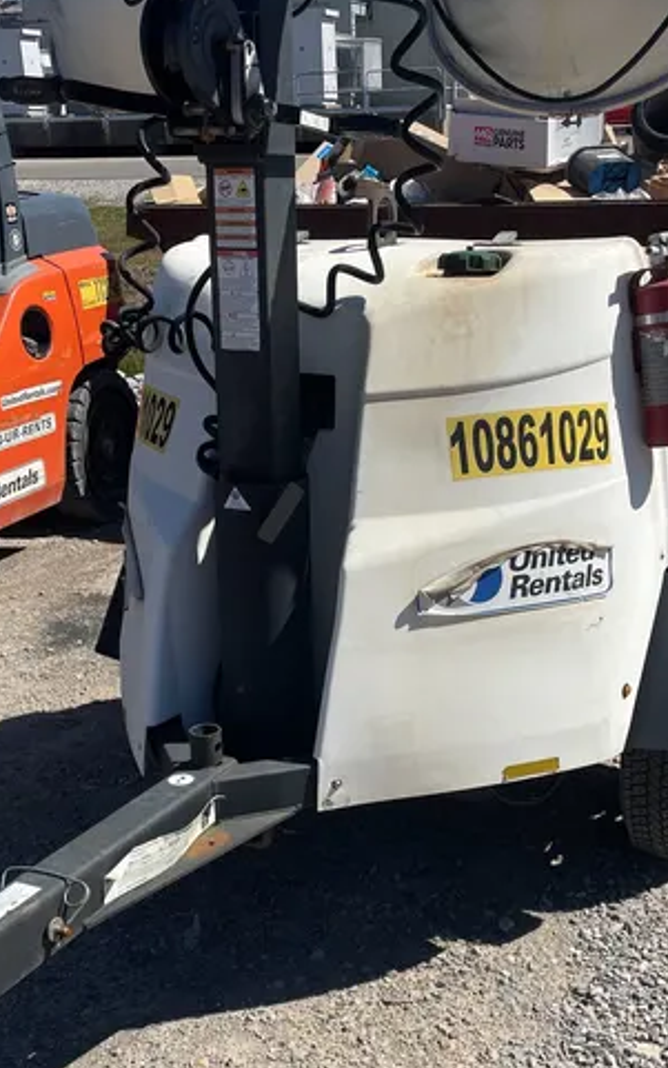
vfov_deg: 46.5
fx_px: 1222
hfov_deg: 30.5
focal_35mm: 42
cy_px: 701
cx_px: 382
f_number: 1.6
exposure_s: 1/4831
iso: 32
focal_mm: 4.2
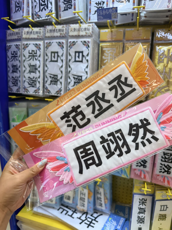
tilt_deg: -16.6
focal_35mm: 24
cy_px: 115
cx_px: 86
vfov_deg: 71.6
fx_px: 159
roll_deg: -1.5
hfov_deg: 56.8
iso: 64
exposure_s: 1/100
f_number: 1.78
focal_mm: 6.76
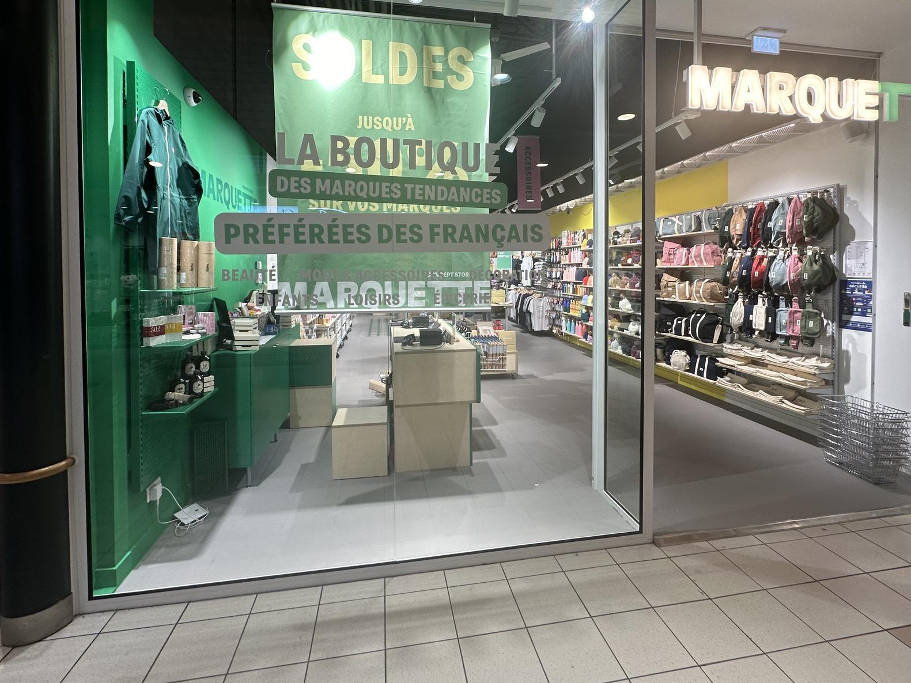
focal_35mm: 17
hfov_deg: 91.0
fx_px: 447
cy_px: 282
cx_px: 462
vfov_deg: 74.1
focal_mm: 2.22
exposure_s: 1/100
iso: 64
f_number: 2.2
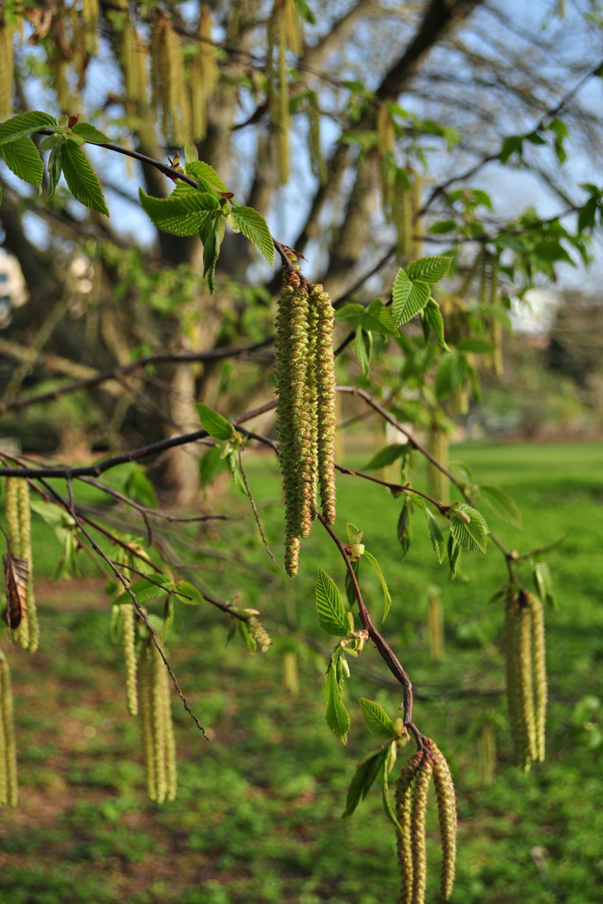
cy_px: 451
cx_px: 302
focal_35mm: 45
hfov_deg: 30.2
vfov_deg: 44.0
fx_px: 1118
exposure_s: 1/640
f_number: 5.6
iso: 200
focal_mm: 29
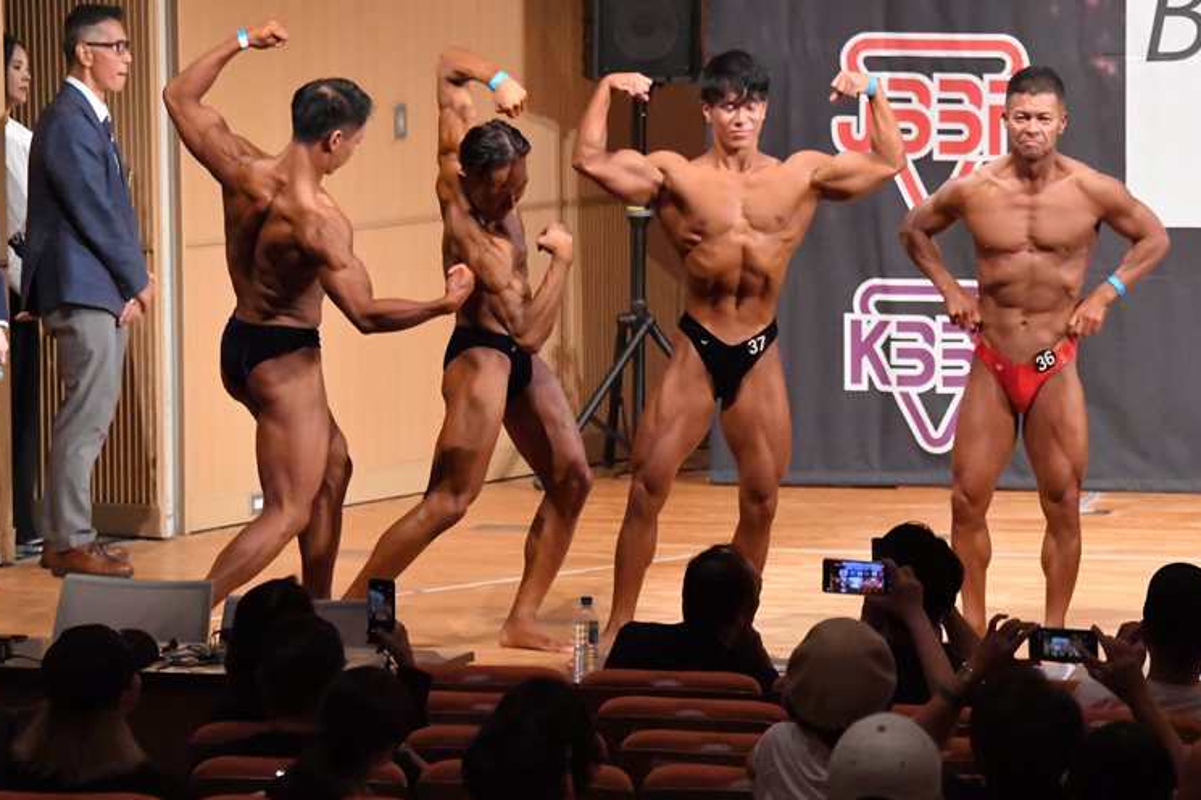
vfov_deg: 6.5
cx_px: 604
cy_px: 390
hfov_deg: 9.8
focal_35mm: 210
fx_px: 7002
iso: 16000
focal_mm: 135
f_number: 5.6
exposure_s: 1/400
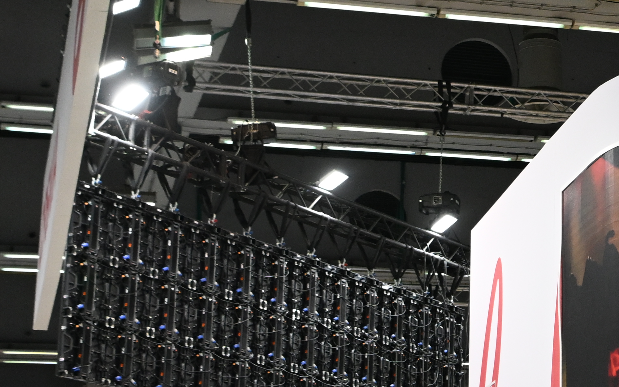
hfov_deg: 16.2
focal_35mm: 122
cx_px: 811
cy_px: 41
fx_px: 2058
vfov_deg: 10.7
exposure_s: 1/800
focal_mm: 29
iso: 1250
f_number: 4
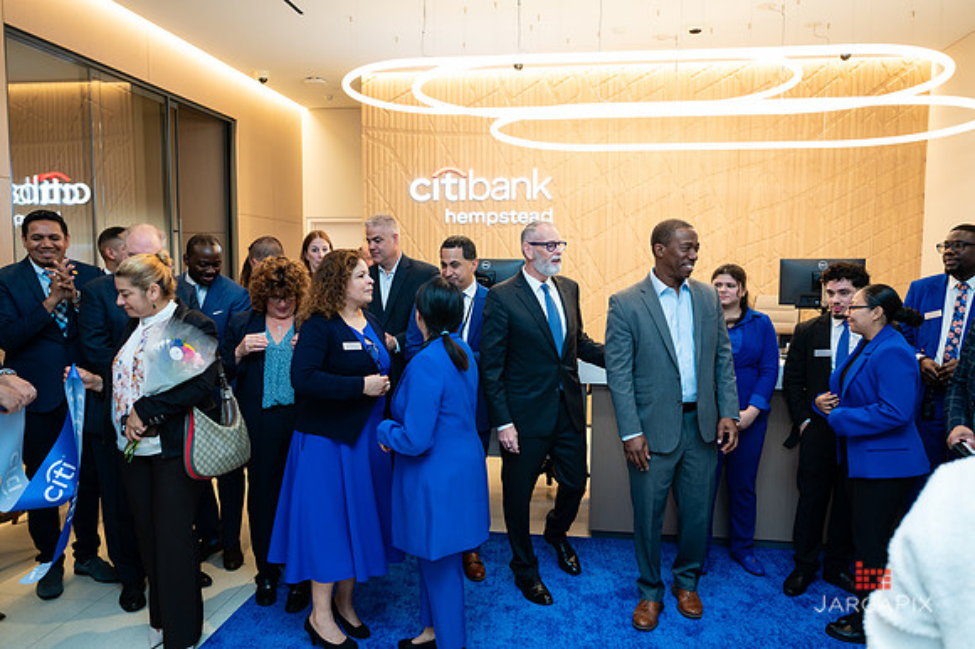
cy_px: 324
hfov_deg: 67.1
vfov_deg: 47.6
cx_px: 488
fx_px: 735
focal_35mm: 27
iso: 400
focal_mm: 25.5
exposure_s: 1/200
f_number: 3.2
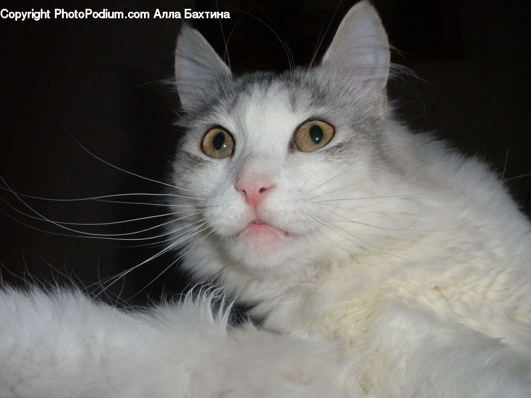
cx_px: 266
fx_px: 552
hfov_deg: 51.4
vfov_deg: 39.7
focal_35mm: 36
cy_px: 199
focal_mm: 6.3
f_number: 5.6
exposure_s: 1/250
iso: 320
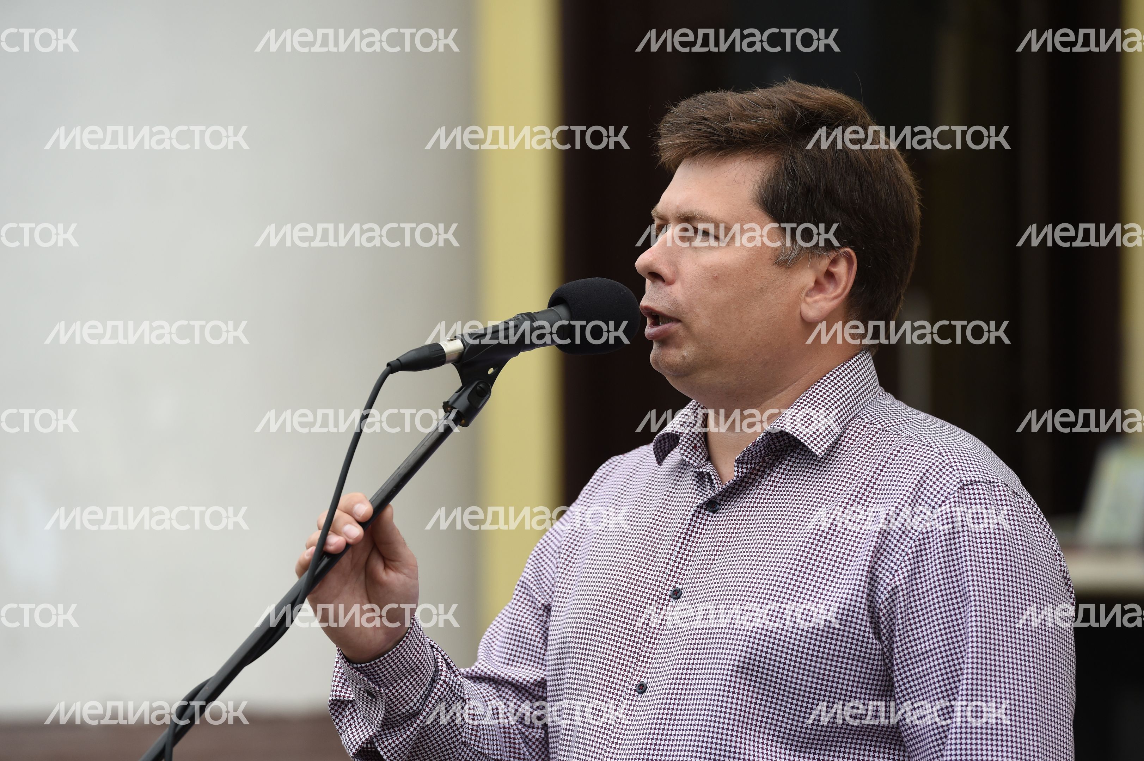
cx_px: 572
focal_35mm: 200
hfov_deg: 10.3
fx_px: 6352
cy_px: 380
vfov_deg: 6.9
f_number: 5
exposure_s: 1/3200
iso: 1000
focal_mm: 200
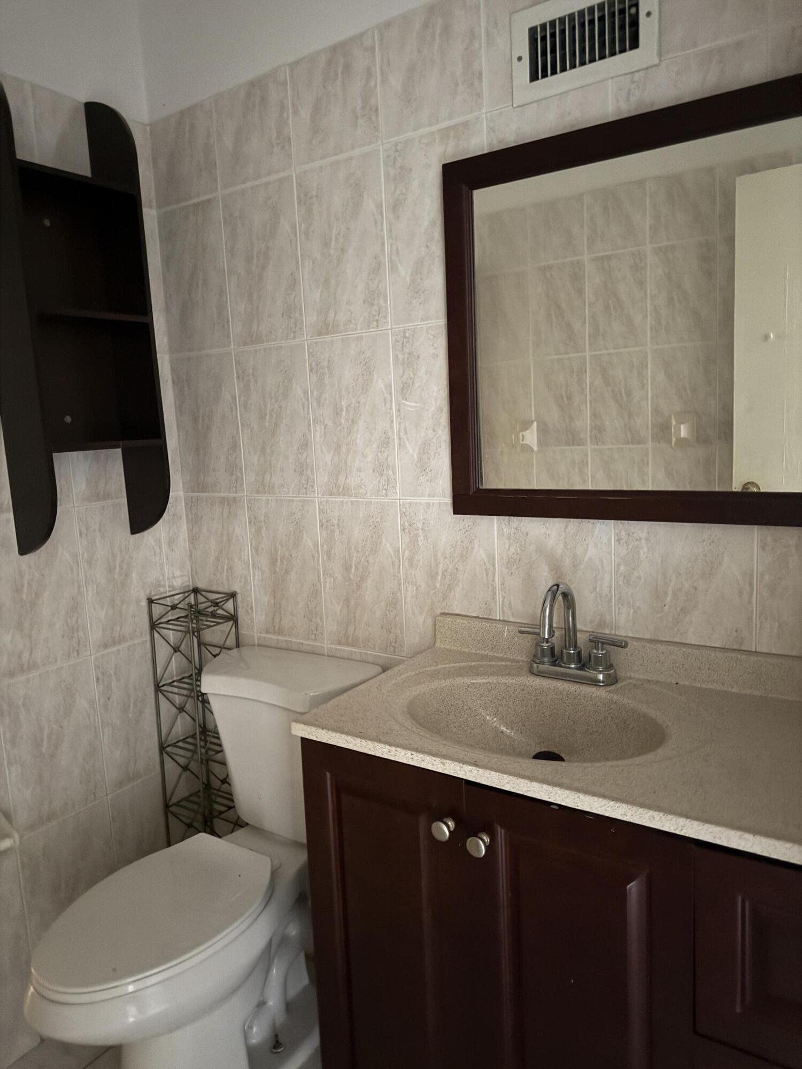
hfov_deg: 56.8
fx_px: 741
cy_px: 534
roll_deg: +3.2
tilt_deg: -8.9
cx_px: 401
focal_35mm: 24
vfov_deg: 71.6
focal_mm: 6.76
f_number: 1.78
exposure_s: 1/13
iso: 1250
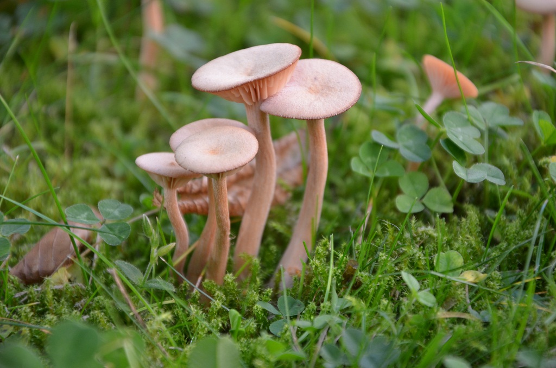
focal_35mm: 158
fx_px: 2427
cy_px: 184
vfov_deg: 8.7
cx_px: 278
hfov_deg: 13.1
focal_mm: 105
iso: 400
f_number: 6.3
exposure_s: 1/125
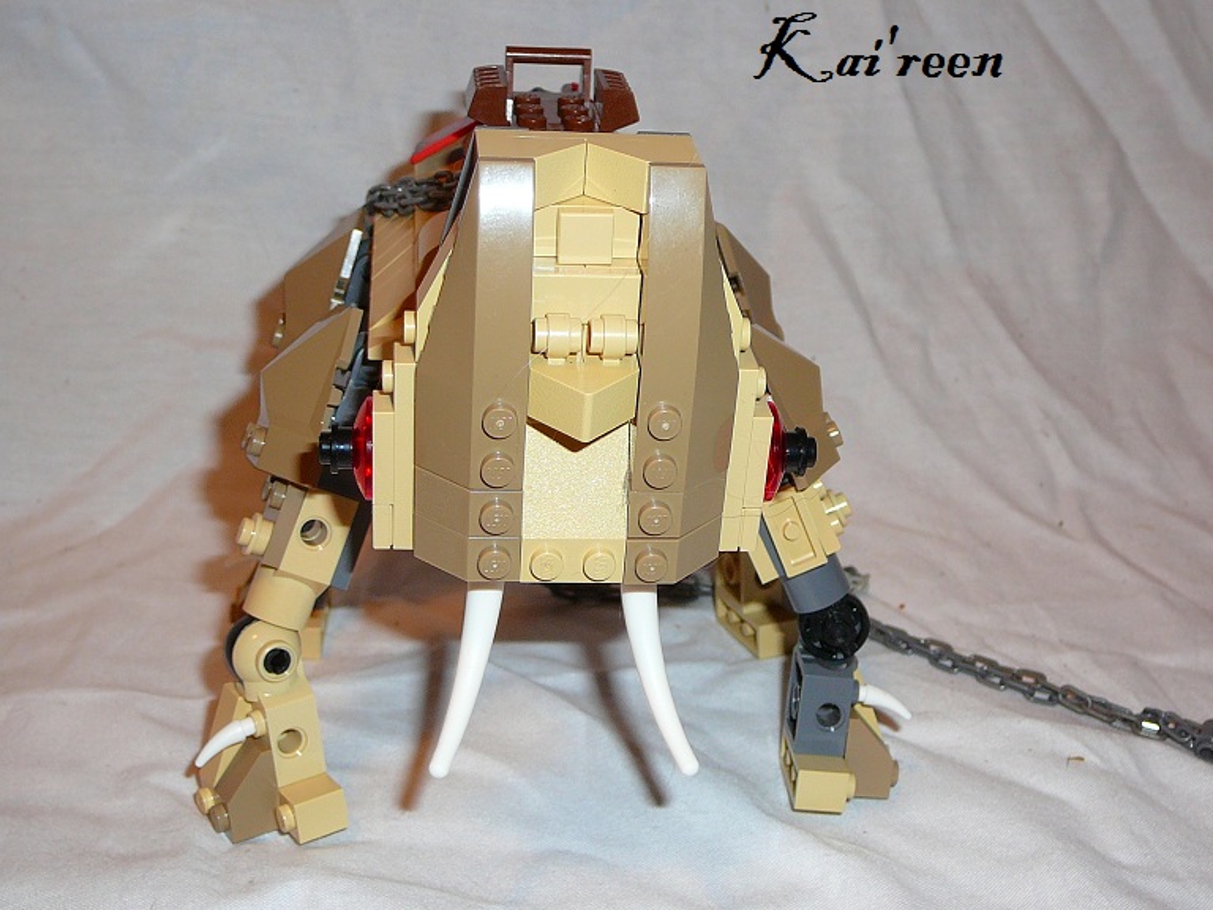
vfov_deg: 29.7
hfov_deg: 38.9
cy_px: 455
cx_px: 606
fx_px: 1717
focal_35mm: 49
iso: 100
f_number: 3.4
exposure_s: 1/30
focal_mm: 7.3
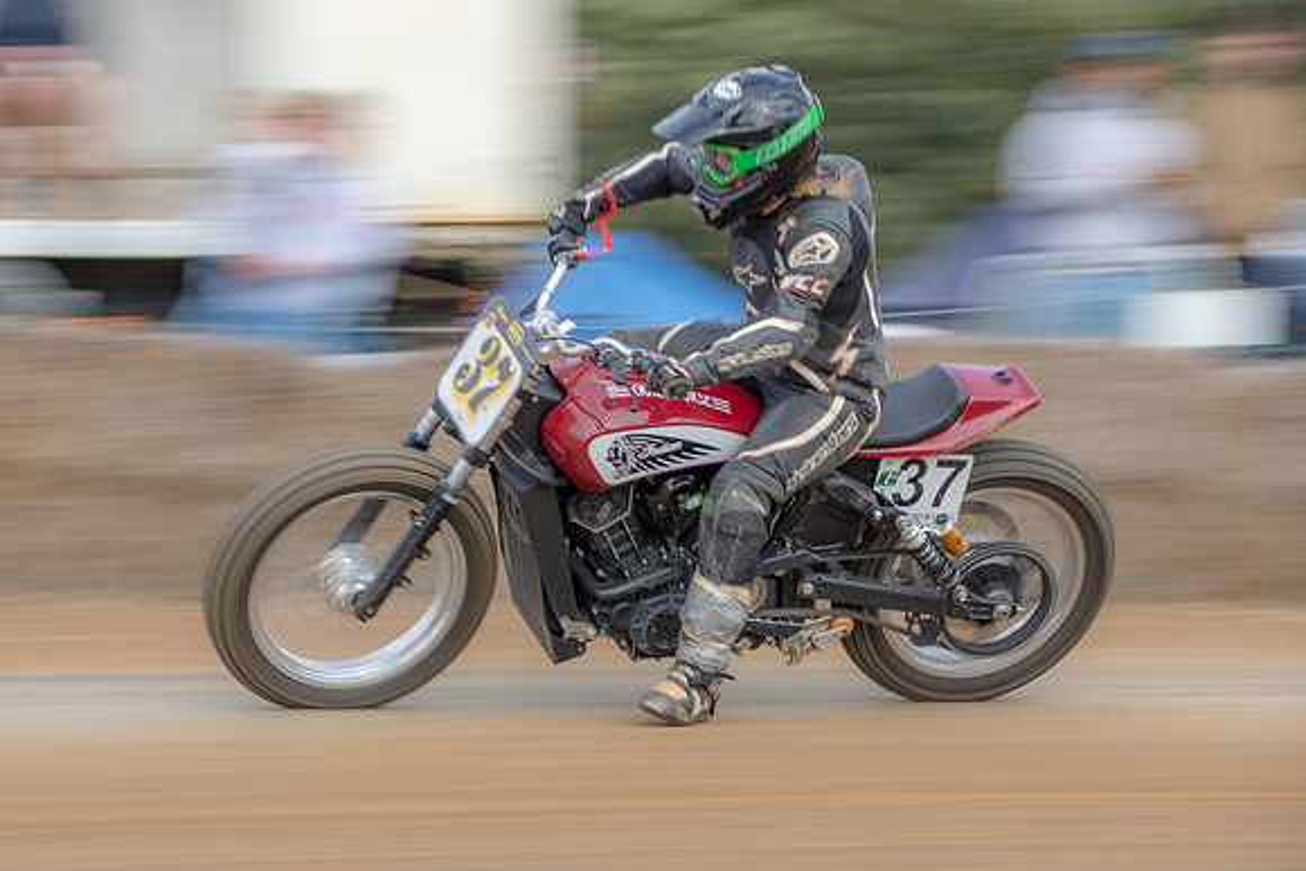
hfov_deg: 10.8
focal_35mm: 190
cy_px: 434
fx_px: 6877
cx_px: 619
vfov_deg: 7.3
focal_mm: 116
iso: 100
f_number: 8
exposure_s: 1/100
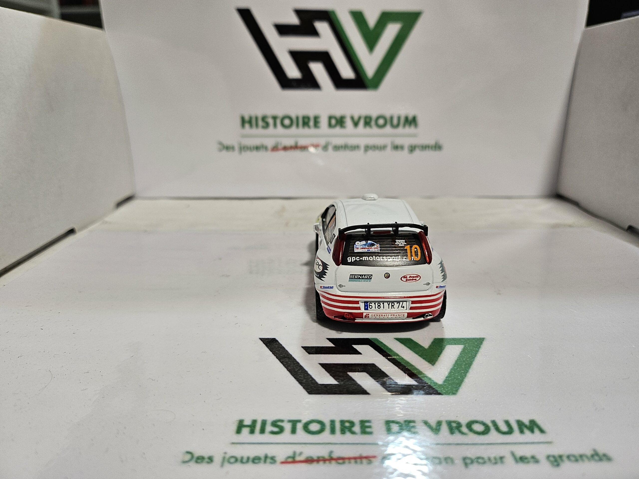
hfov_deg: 71.6
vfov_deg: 56.8
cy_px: 240
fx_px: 443
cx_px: 320
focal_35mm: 24
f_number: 1.8
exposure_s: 1/100
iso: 100
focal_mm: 5
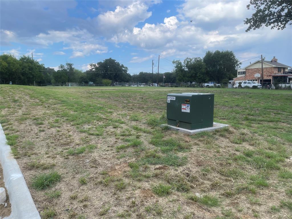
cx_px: 146
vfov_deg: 54.9
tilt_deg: -8.3
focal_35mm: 25
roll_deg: +0.4
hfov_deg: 69.4
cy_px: 110
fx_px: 211
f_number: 1.6
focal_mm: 5.1
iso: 32
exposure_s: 1/2165
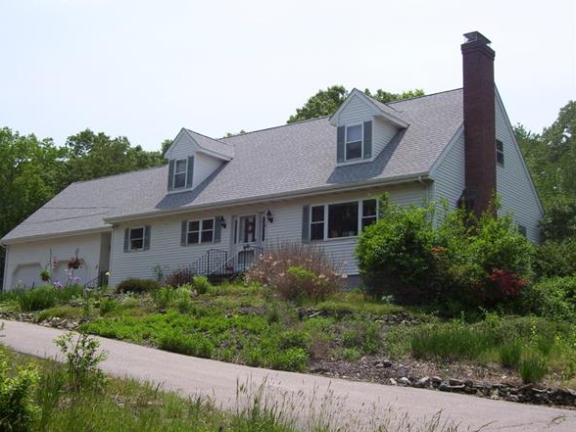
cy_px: 214
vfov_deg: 29.7
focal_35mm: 49
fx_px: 815
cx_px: 264
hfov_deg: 38.9
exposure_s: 1/640
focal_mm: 7.6
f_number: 5.6
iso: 80
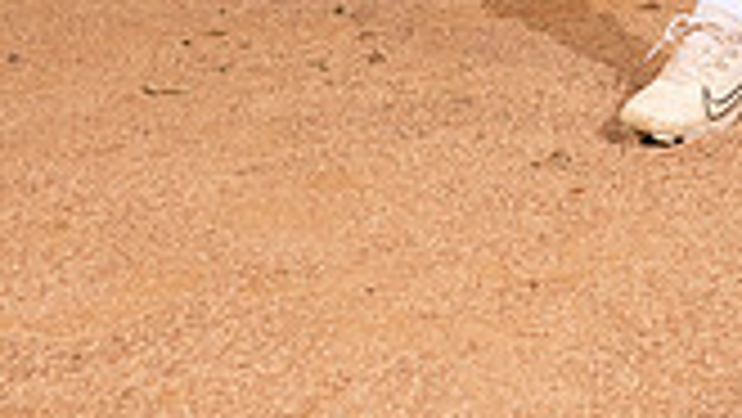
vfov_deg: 8.2
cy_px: -571
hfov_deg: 15.6
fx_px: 2697
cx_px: 580
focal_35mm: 137
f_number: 6.3
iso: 1000
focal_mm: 48
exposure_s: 1/500
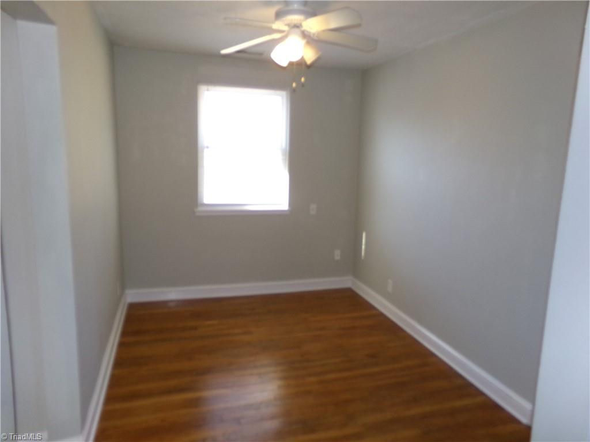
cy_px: 221
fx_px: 409
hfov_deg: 71.6
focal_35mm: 24
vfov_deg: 56.8
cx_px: 295
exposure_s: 1/34
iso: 200
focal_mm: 4.3
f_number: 3.7
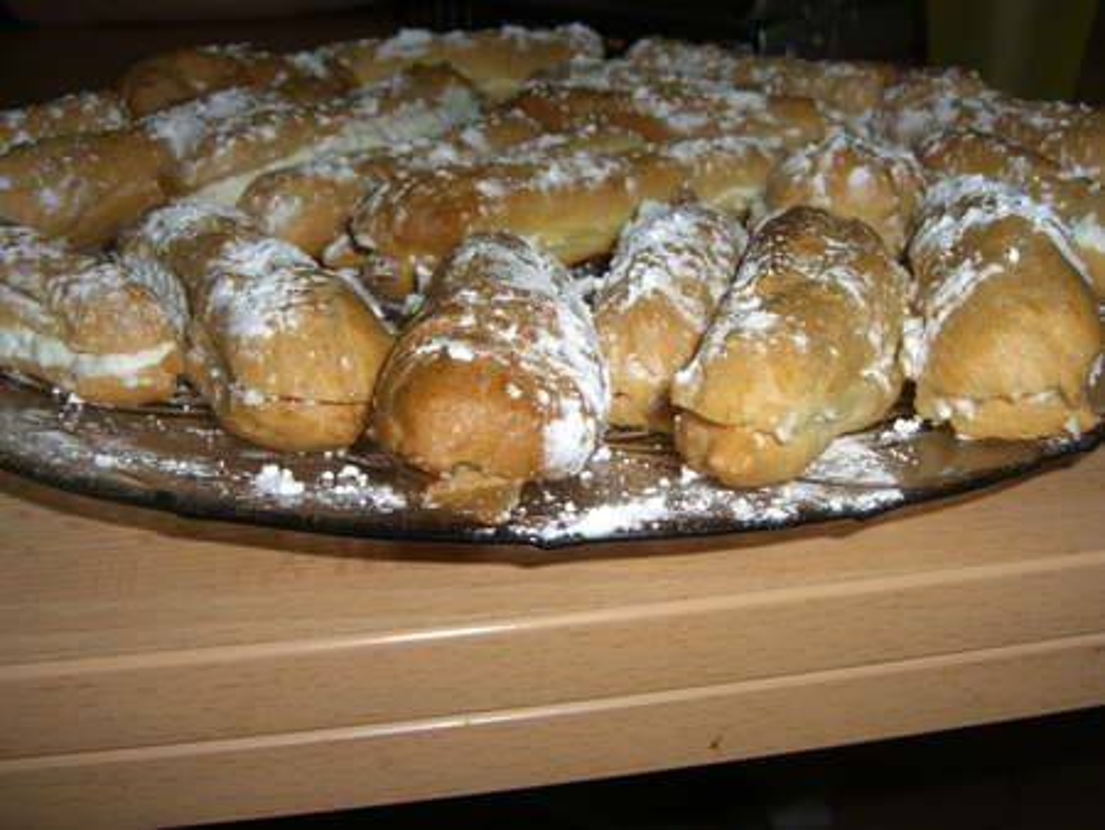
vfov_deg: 37.8
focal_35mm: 38
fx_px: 1214
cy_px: 415
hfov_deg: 49.0
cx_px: 552
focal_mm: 7.9
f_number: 4
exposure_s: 1/60
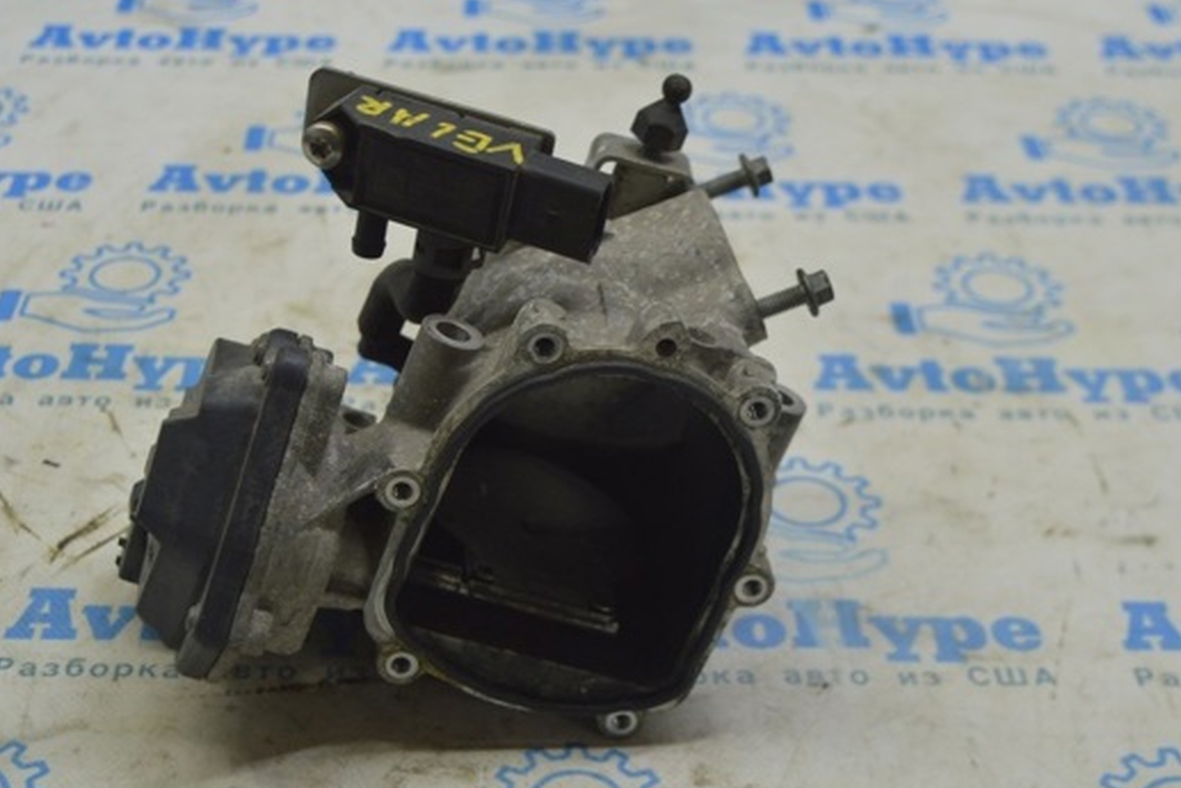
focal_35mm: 63
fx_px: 2067
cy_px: 412
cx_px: 507
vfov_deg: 21.6
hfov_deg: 31.8
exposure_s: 1/40
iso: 400
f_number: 5.6
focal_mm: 34
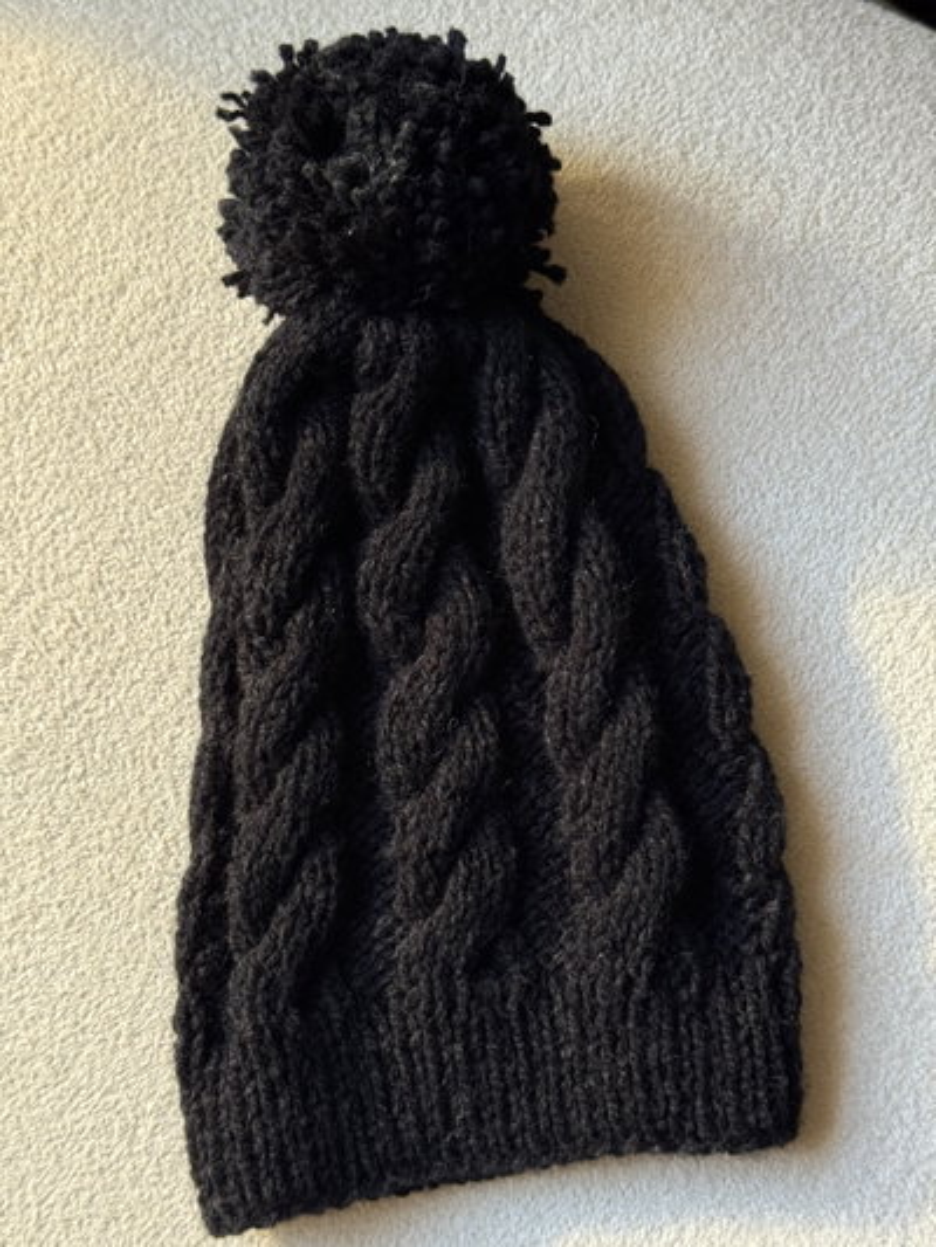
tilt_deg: -75.7
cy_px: 624
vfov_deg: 39.6
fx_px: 1730
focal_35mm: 48
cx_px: 468
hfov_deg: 30.3
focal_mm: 6.76
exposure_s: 1/68
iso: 100
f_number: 1.78
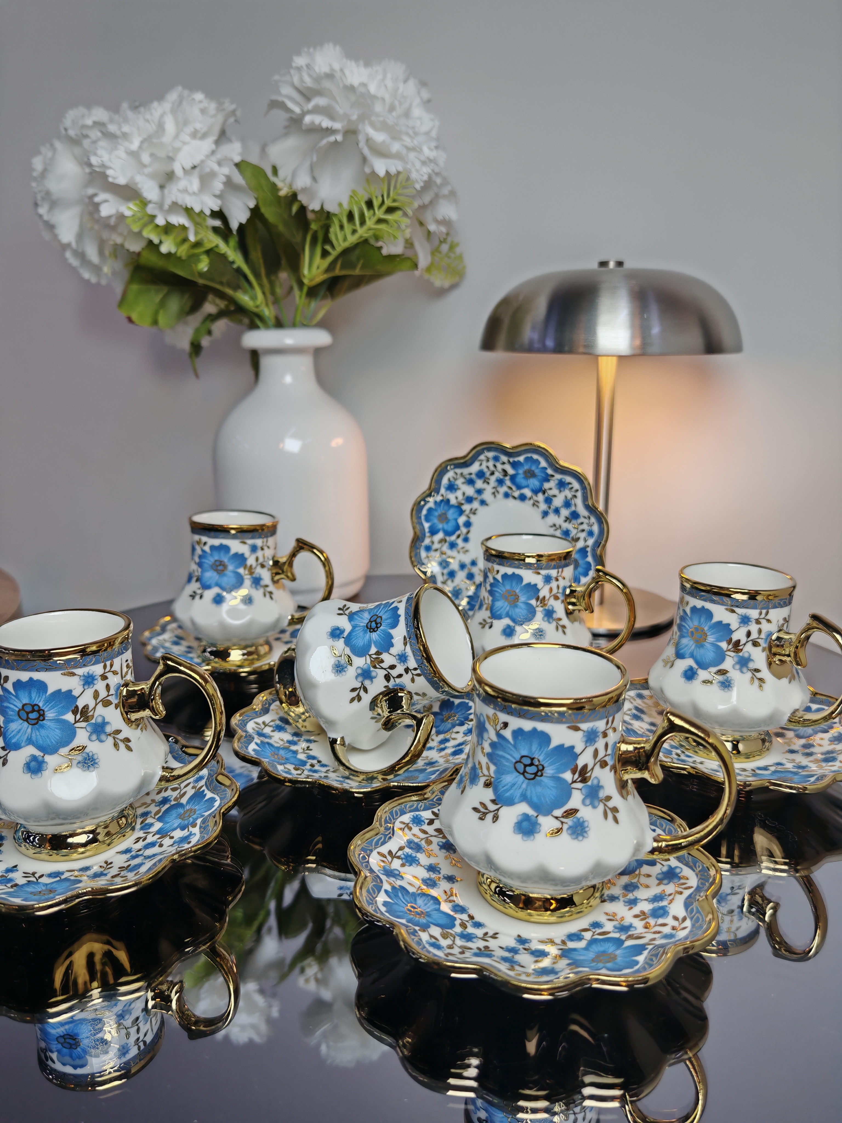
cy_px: 562
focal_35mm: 27
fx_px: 876
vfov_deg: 65.3
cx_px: 421
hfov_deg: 51.4
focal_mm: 6.67
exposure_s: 1/100
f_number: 1.9
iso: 100
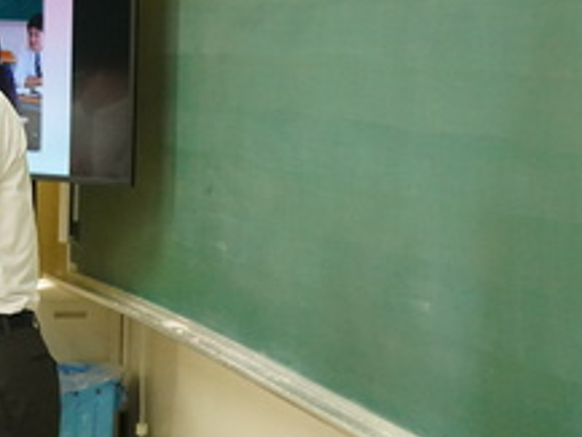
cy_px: 135
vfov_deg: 12.9
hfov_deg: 16.3
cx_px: -158
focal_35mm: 115
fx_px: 1935
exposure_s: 1/500
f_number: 4
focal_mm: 40
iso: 6400
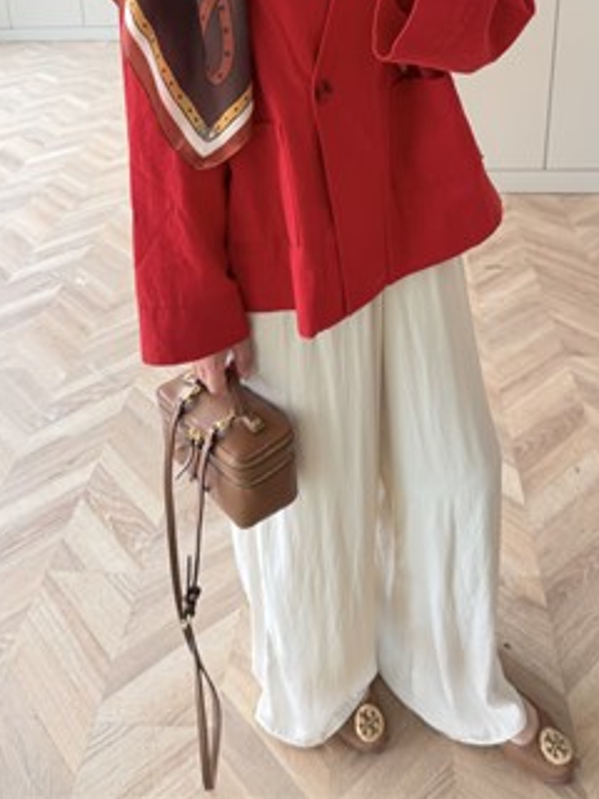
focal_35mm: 31
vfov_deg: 57.4
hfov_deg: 45.4
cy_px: 286
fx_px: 715
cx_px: 332
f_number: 1.78
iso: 125
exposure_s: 1/121
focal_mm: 6.76
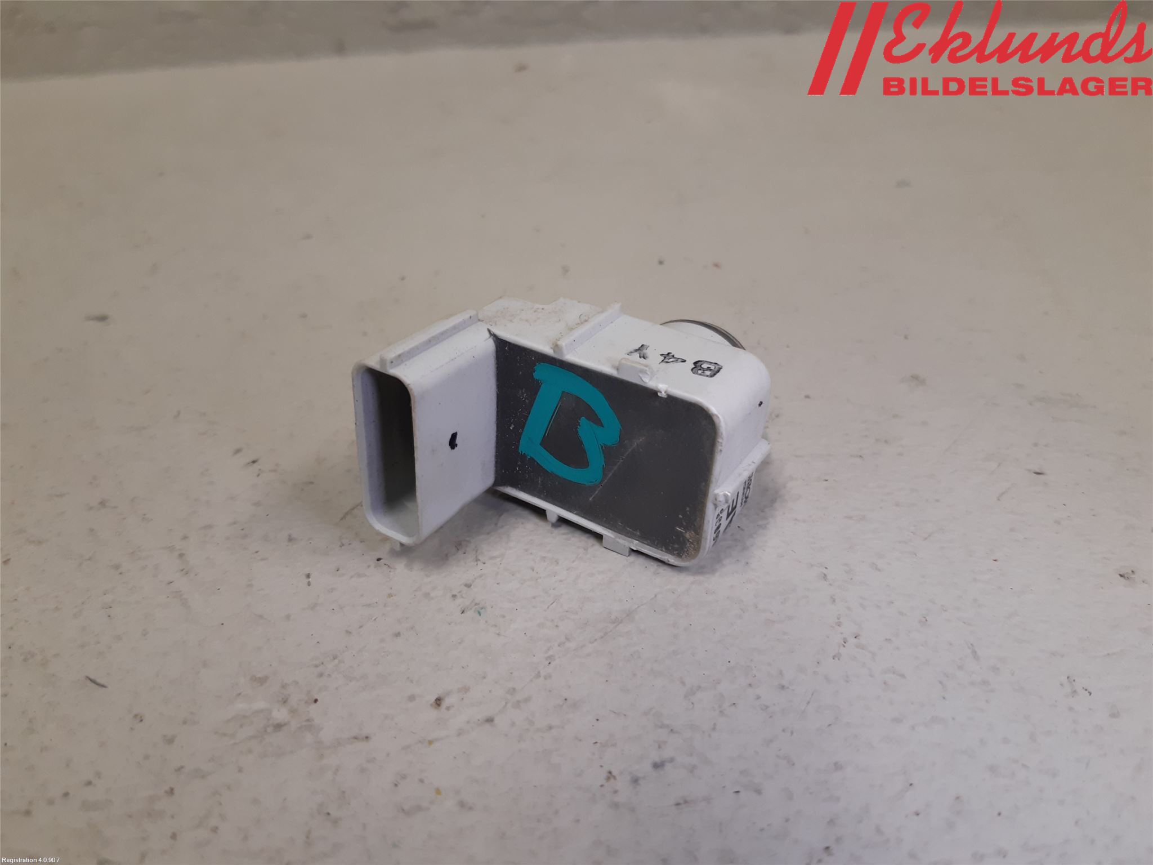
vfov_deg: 53.1
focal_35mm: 26
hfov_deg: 67.3
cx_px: 576
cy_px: 432
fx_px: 866
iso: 125
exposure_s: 1/50
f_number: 1.7
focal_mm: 3.93
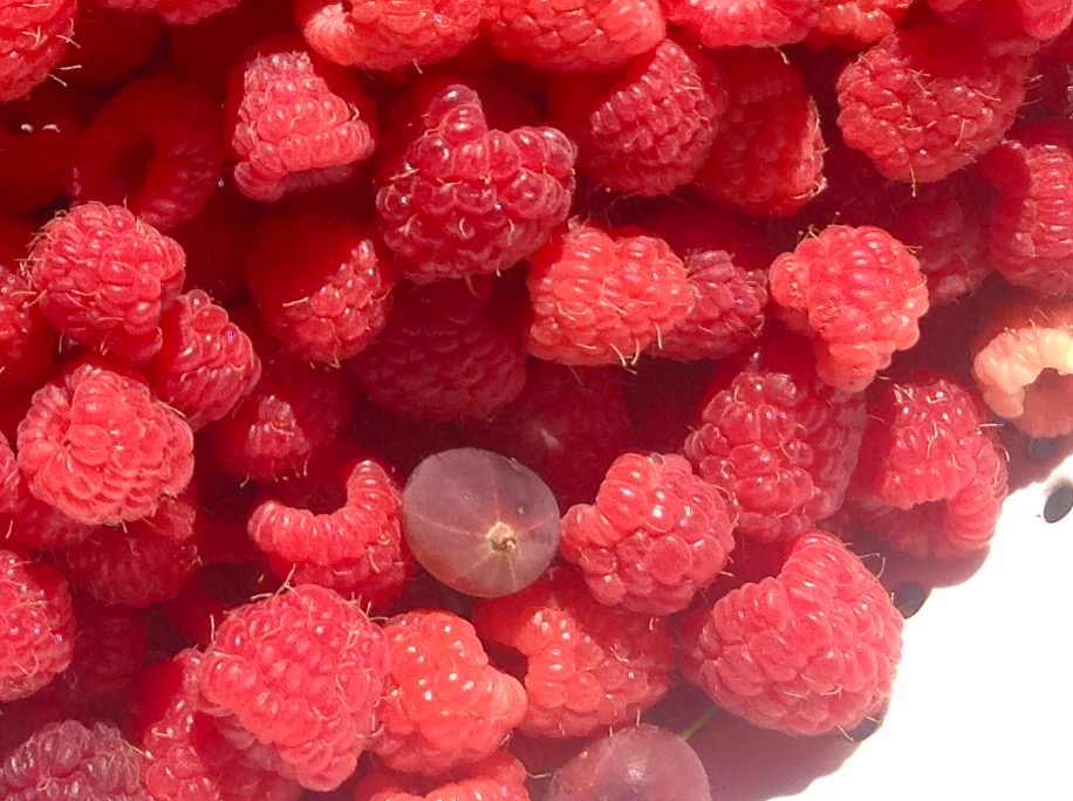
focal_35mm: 99
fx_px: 3064
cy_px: -132
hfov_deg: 19.1
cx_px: -84
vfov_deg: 14.5
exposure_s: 1/944
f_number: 2.4
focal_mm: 4.28
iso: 50
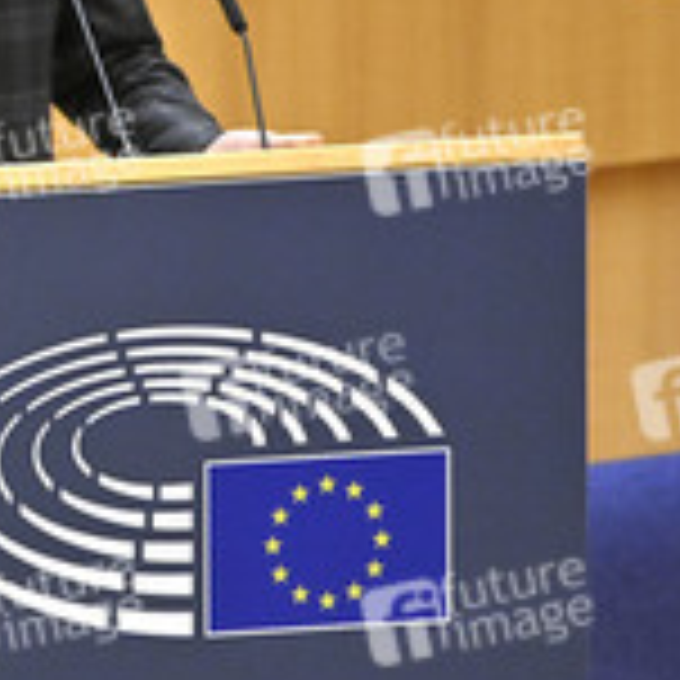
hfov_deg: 1.2
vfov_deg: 1.2
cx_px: -92
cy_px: 50
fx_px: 33804
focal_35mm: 1521
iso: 5000
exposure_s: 1/640
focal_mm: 600
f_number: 6.3
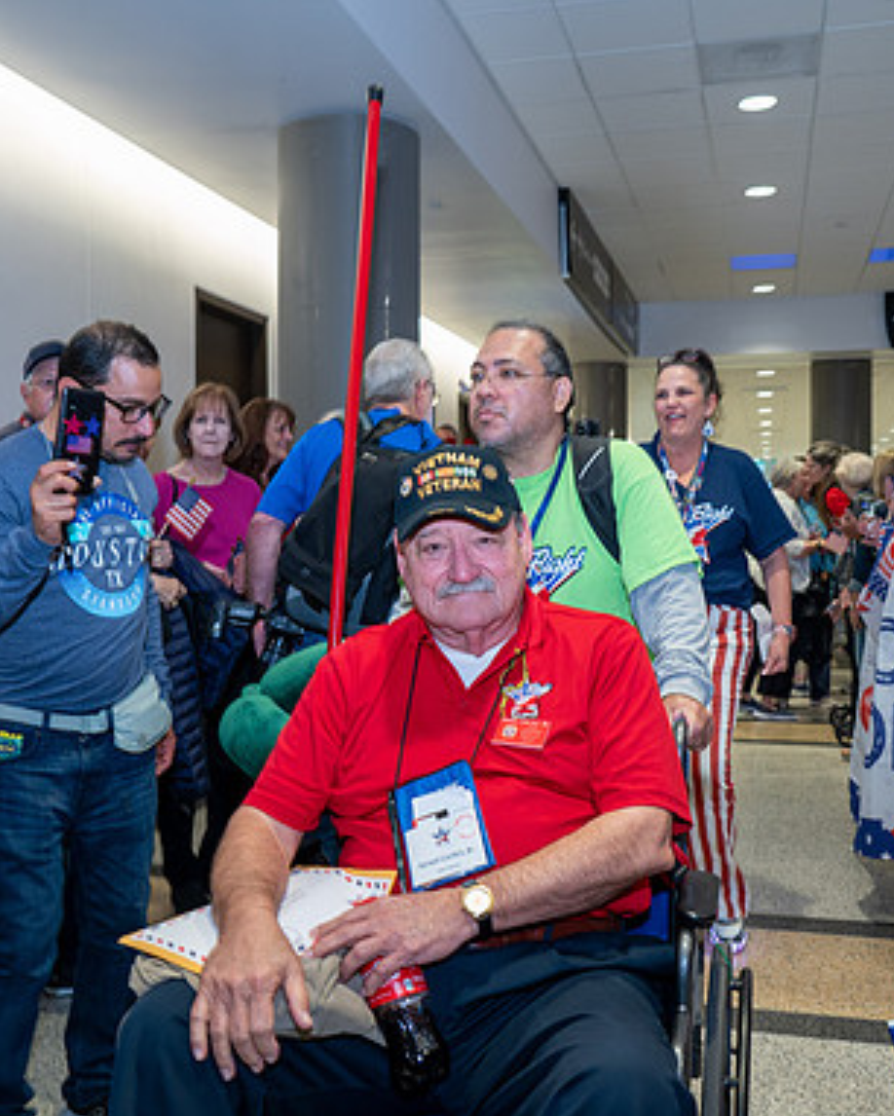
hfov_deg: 40.1
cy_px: 561
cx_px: 470
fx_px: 1223
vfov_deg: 49.1
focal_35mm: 37
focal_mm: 26
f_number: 4.5
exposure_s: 1/40
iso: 800
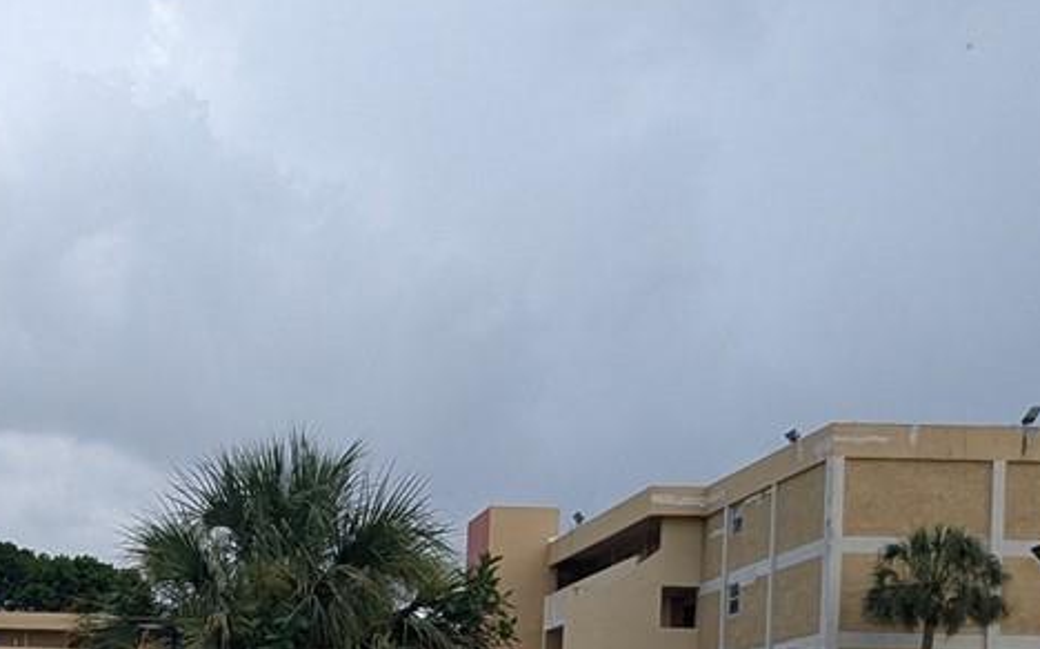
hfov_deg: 32.0
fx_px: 1643
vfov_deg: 20.6
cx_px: -29
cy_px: 811
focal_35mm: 58
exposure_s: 1/1976
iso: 50
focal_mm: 2.35
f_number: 2.2
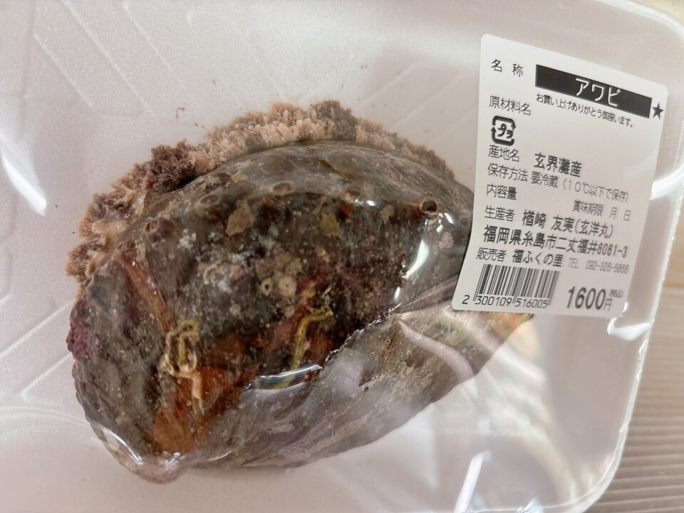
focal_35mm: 26
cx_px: 342
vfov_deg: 53.1
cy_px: 256
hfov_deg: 67.3
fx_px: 514
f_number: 1.6
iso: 125
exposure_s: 1/60
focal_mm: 5.96
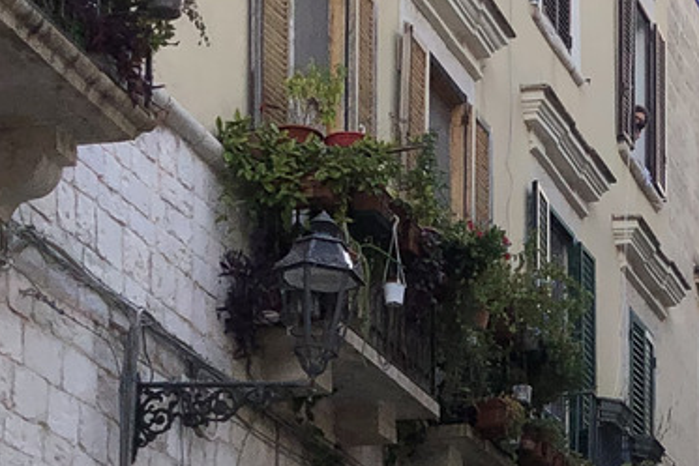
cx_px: 671
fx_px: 2428
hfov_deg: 16.1
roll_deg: +1.1
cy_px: 711
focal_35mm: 125
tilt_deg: +8.5
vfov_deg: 10.6
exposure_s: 1/600
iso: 20
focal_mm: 4
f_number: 1.8
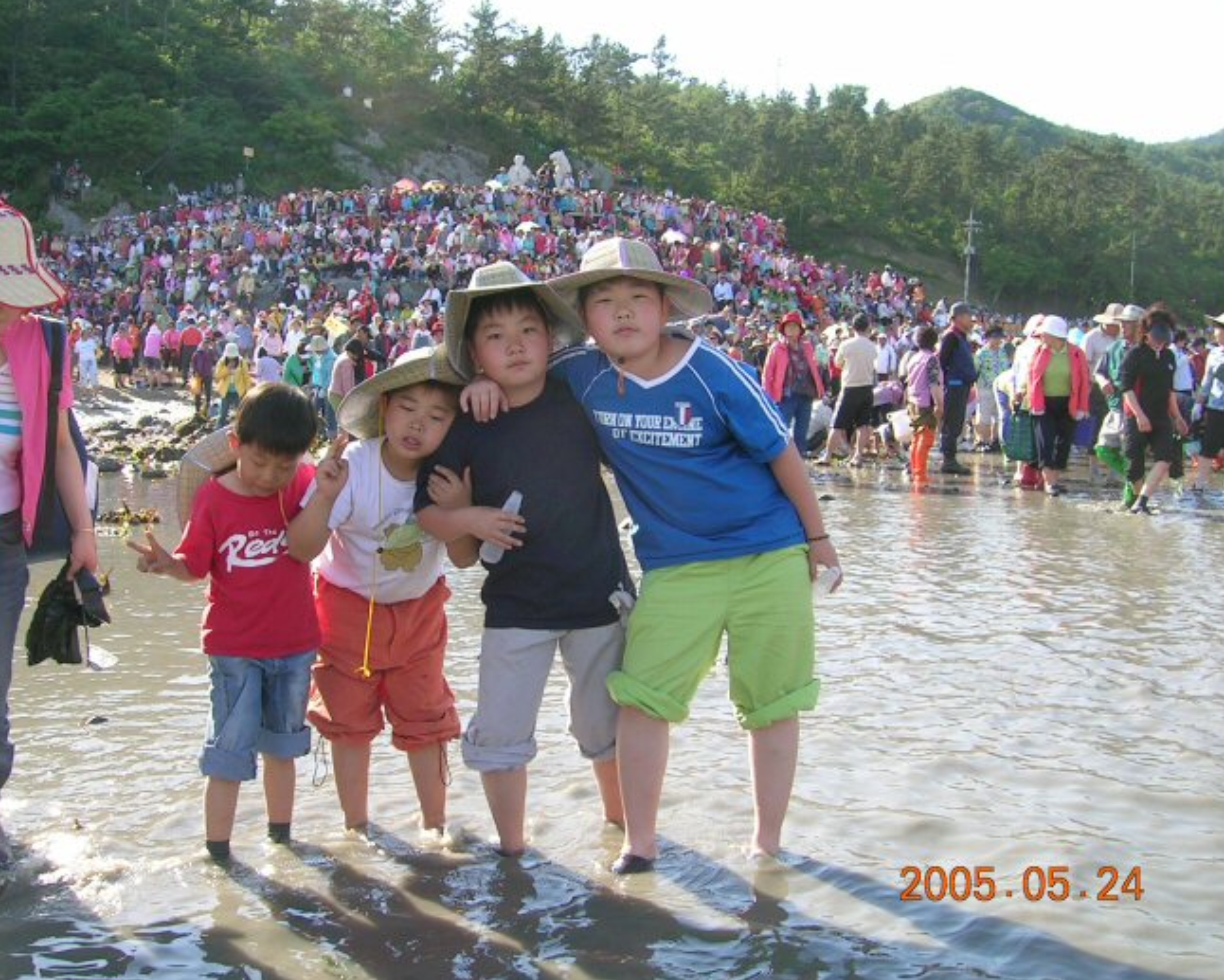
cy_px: 490
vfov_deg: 40.1
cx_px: 572
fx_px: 1341
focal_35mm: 37
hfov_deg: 49.0
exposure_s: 1/142
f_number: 4.8
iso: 50
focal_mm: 5.4
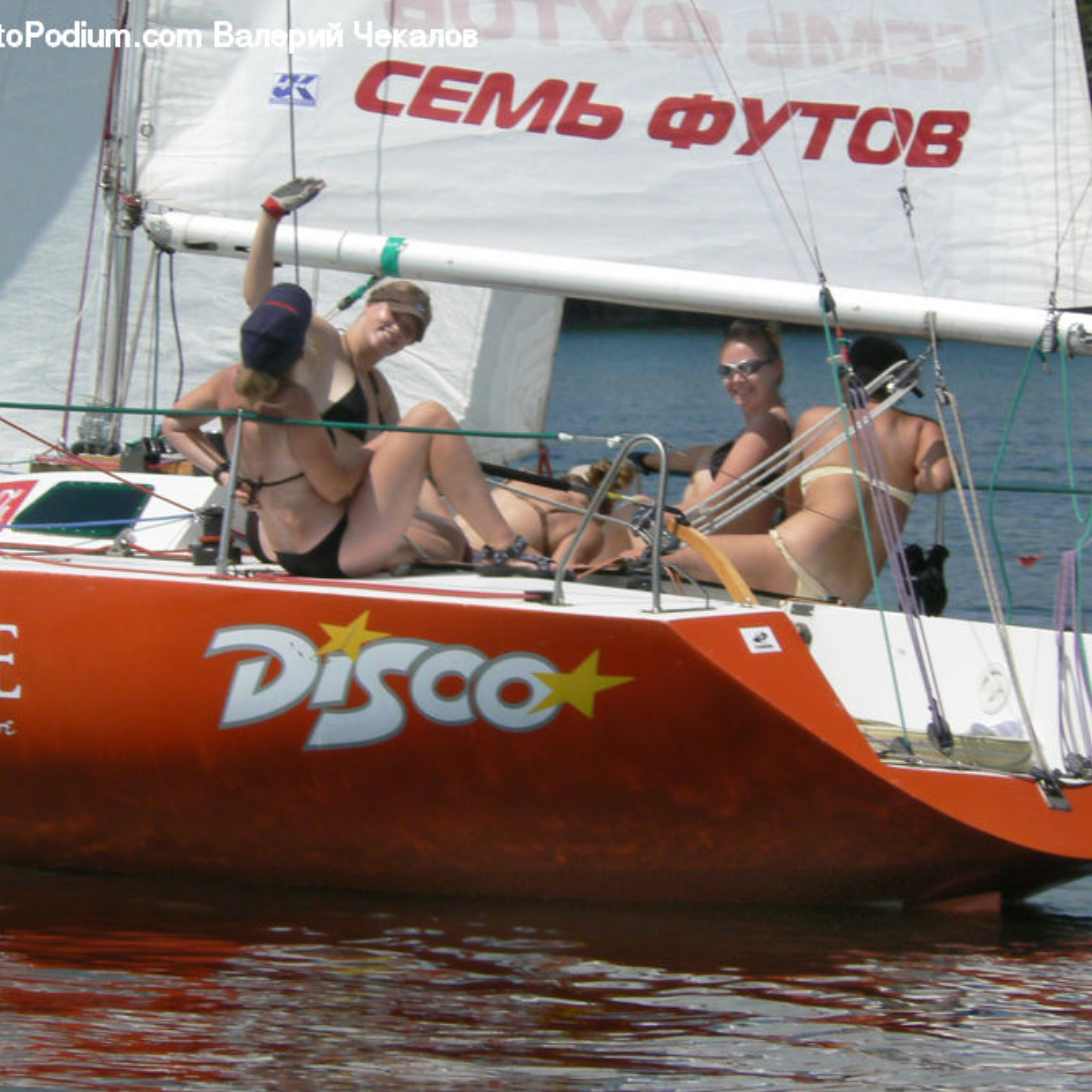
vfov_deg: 4.8
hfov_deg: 4.8
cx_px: 522
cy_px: 545
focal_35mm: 362
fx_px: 12920
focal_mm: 51
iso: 80
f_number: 8
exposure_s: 1/400
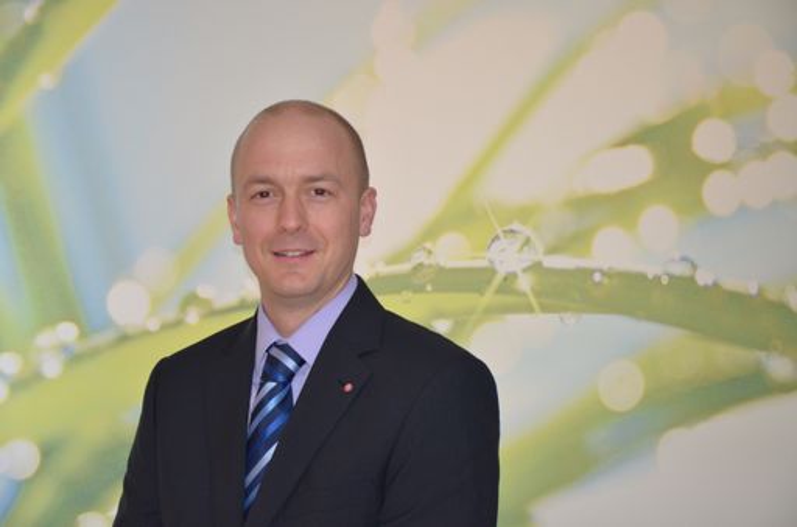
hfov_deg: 19.5
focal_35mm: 105
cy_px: 264
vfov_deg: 13.0
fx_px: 2320
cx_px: 398
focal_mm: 70
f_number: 5.3
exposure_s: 1/30
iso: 800
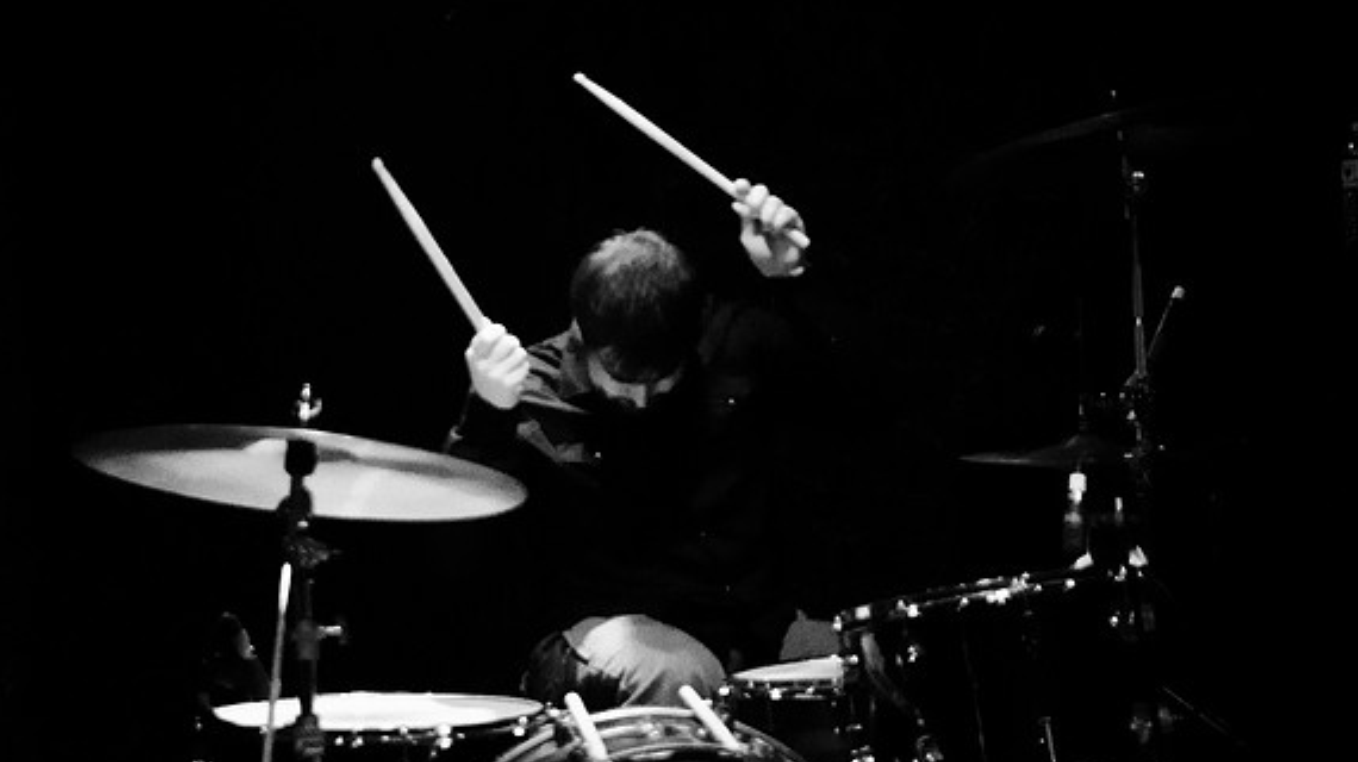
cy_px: 435
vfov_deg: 24.9
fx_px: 1728
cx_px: 684
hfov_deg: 42.9
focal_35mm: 48
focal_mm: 30
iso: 2000
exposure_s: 1/250
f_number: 1.8
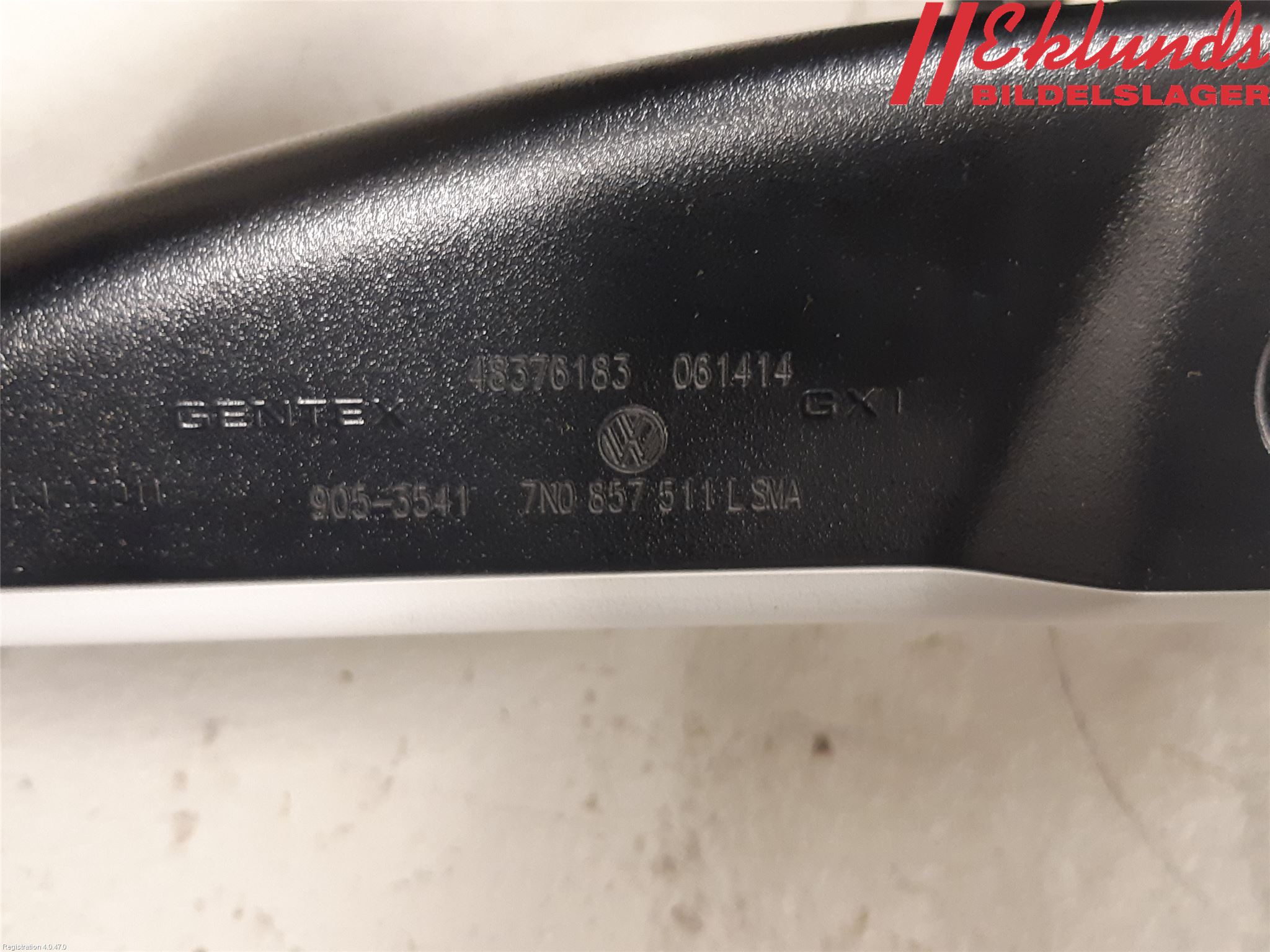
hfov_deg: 67.3
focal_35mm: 26
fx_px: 954
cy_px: 476
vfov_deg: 53.1
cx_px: 635
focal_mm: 3.93
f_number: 1.7
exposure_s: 1/25
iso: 200
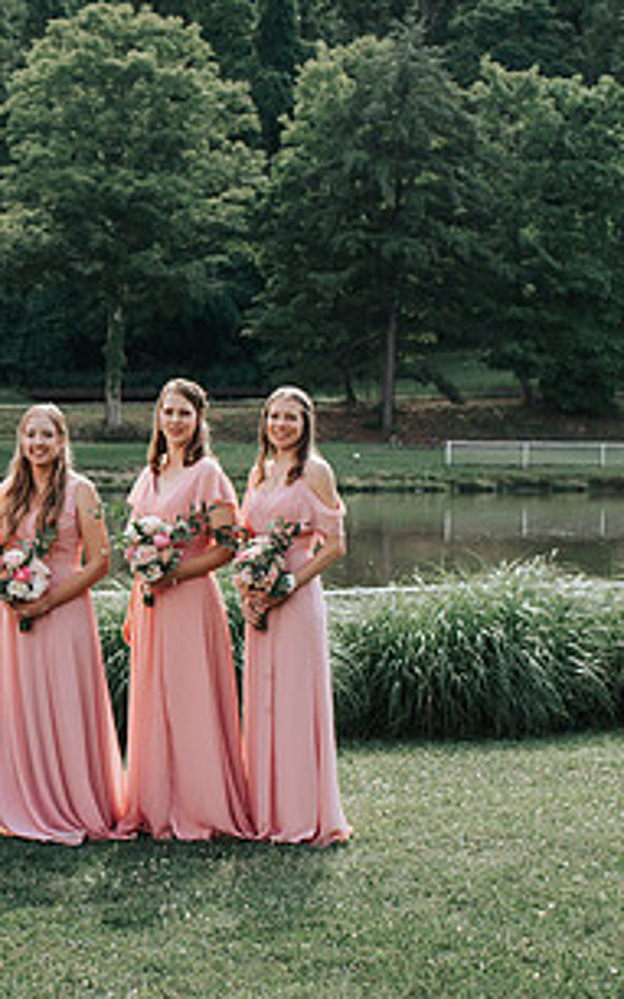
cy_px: 536
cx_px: -166
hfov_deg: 14.1
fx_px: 2424
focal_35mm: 89
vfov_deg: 23.3
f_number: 3.2
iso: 160
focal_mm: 35
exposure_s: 1/640
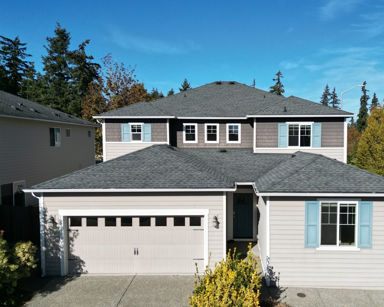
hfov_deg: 61.7
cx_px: 229
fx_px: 318
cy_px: 163
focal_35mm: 28
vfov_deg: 51.5
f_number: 1.7
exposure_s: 1/4000
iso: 140
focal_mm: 6.72
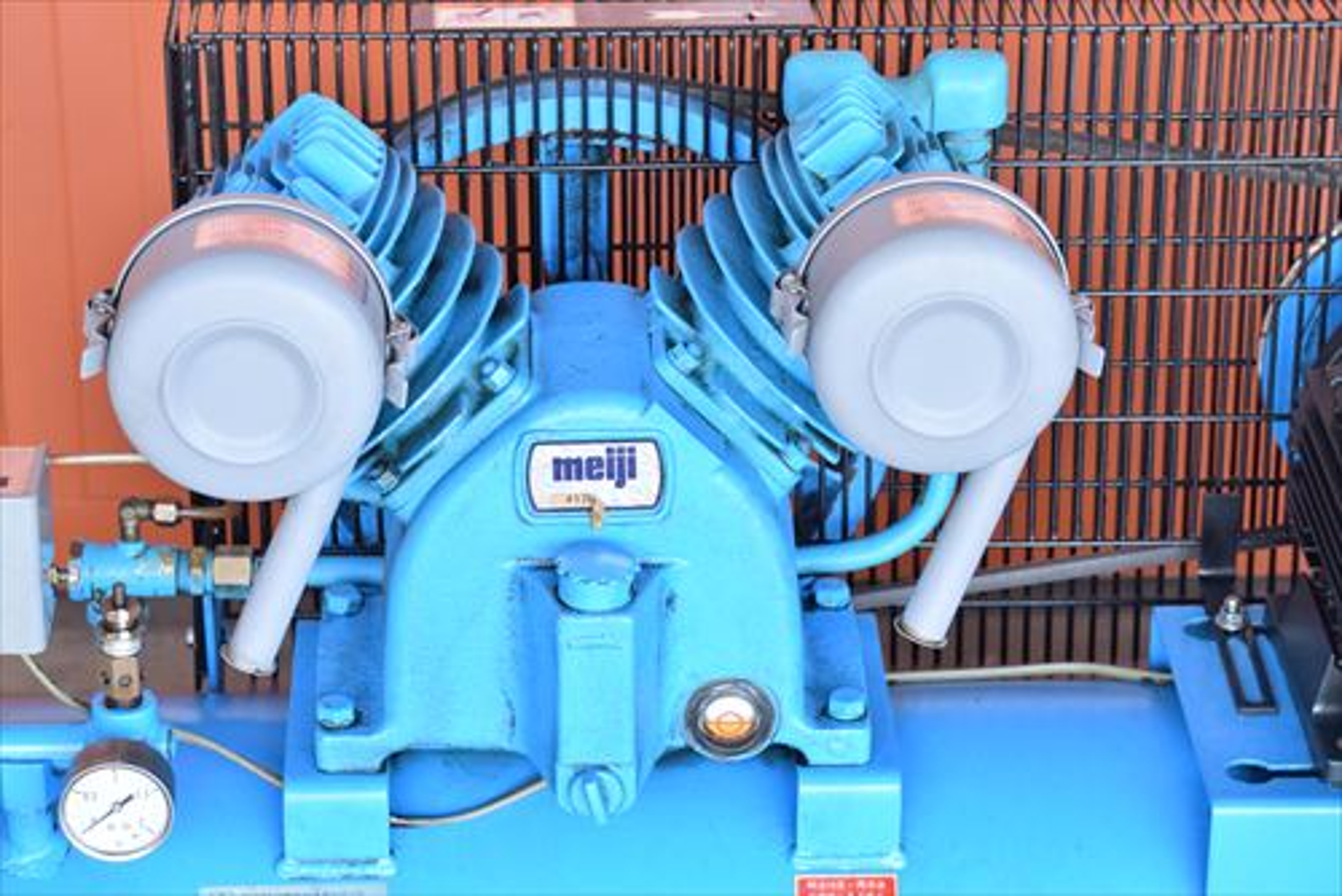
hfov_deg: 20.0
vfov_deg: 13.4
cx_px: 671
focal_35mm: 102
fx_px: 3804
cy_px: 448
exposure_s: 1/250
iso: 1250
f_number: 6.3
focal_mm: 68
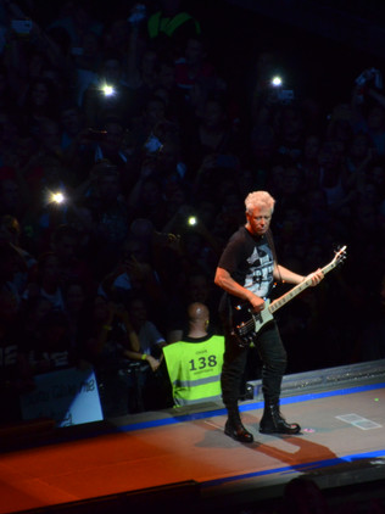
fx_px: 8758
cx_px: 263
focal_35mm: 590
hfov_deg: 2.5
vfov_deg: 3.4
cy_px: 257
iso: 1600
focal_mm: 270
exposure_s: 1/80
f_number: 6.3
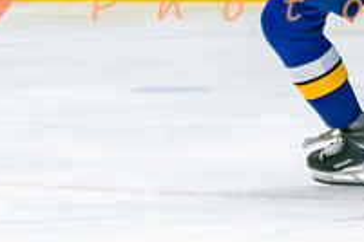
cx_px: 407
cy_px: -3
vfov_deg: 2.8
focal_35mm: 488
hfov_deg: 4.2
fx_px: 4934
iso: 1600
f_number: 2.8
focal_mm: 70
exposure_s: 1/640
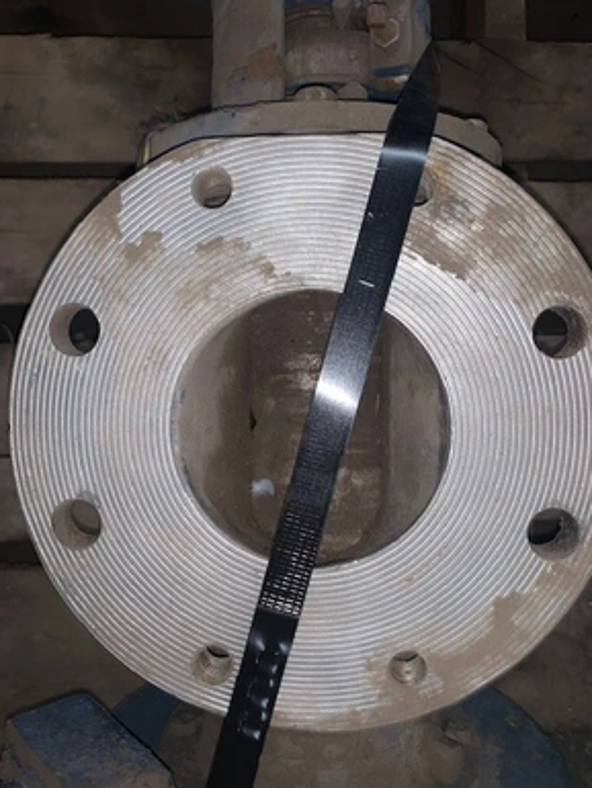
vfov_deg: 65.3
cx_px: 289
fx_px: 615
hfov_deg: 51.4
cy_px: 385
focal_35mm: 27
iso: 25
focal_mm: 4.25
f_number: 1.8
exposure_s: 1/7
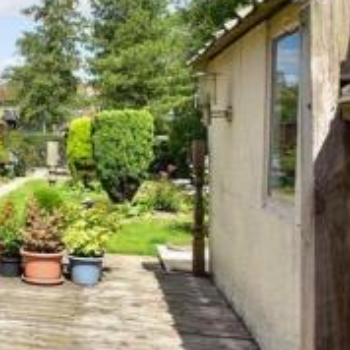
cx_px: -161
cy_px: 150
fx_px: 538
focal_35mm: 47
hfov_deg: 26.9
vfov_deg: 36.0
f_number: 11
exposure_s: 1/500
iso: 500
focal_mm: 10
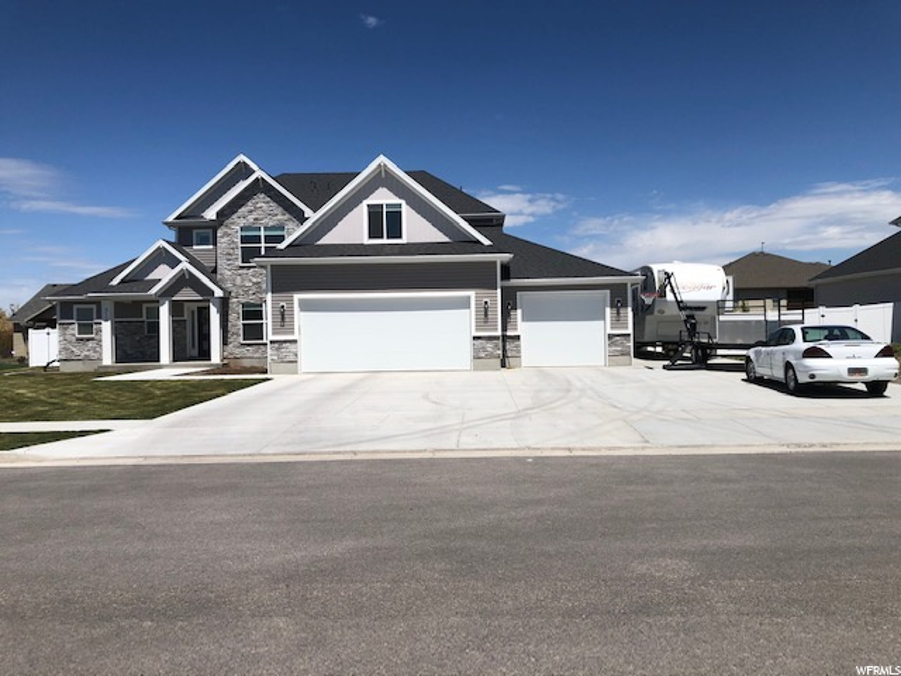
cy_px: 338
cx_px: 450
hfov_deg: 63.4
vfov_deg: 49.7
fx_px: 729
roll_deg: +0.7
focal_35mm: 28
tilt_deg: +0.8
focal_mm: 3.99
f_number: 1.8
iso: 25
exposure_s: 1/4367
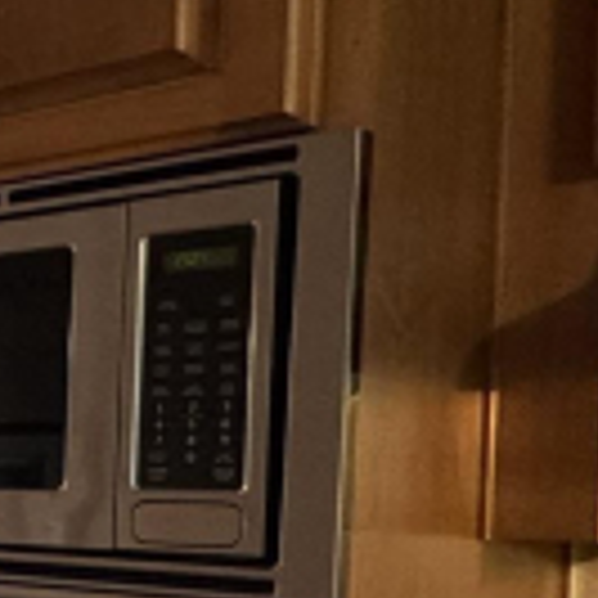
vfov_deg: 27.1
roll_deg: -2.1
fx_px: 1212
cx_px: -888
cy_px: 499
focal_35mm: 62
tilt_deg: -0.9
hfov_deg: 14.6
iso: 200
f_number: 2.2
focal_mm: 2.22
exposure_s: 1/60
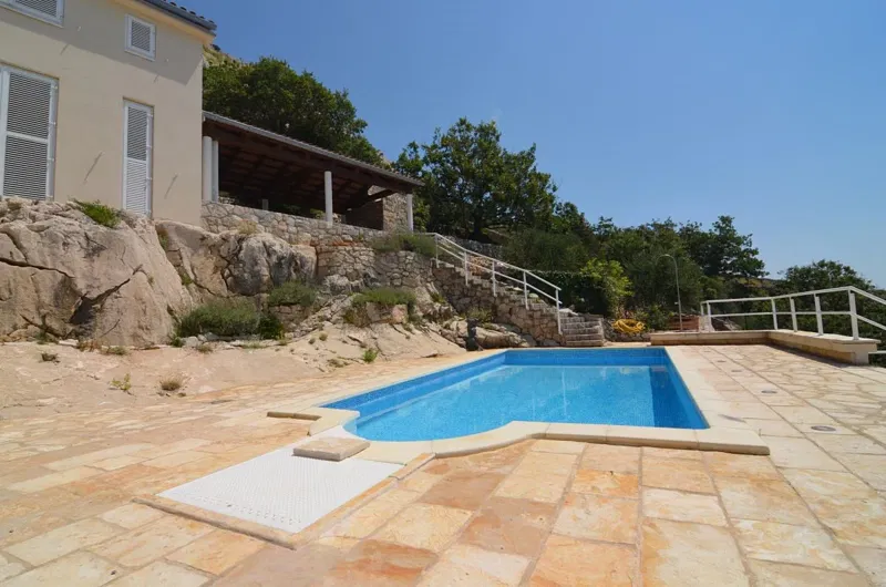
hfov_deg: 95.1
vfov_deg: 71.8
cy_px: 294
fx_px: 405
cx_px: 443
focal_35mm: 16
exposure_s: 1/200
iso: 100
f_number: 11
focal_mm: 11
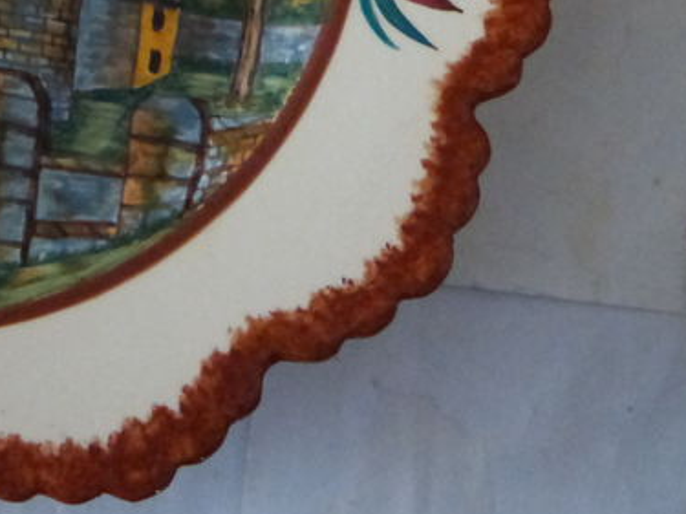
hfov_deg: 19.0
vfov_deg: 14.8
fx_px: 1902
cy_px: -119
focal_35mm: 96
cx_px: -190
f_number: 3.1
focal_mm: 6.3
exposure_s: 1/15
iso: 1000
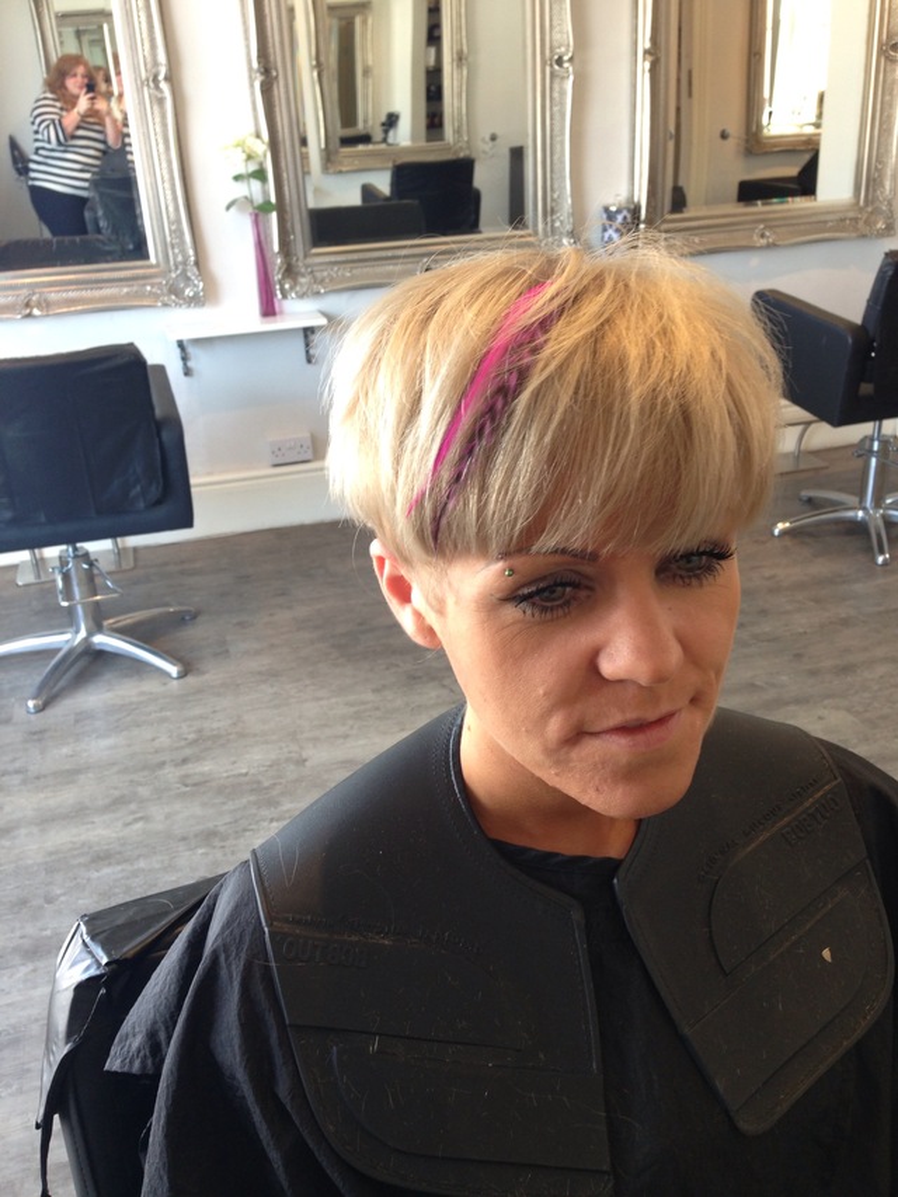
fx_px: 1141
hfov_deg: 43.0
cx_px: 449
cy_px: 598
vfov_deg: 55.3
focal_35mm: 33
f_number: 2.4
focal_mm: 4.13
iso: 50
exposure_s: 1/24
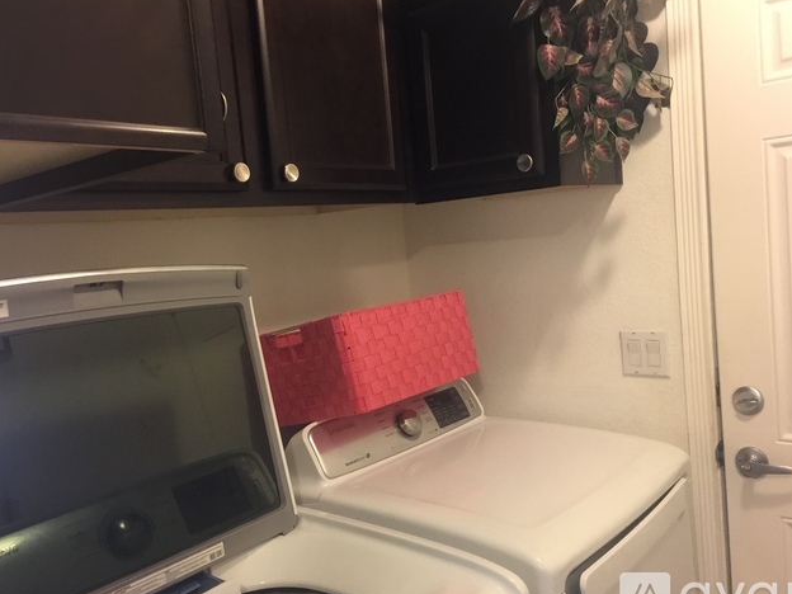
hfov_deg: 58.3
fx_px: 709
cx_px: 402
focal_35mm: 31
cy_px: 306
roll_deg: +4.8
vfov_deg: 45.4
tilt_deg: -4.5
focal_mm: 4.15
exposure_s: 1/10
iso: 125
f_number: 2.2
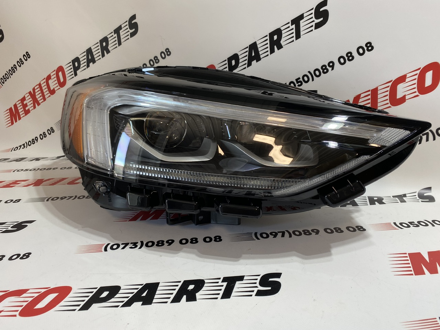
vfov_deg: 53.1
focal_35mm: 26
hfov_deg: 67.3
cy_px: 165
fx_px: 330
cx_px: 220
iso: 50
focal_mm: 4.25
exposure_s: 1/122
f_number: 1.8
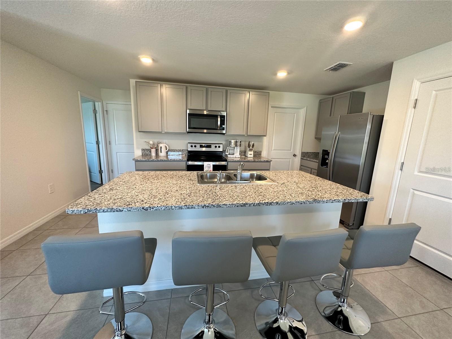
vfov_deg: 85.7
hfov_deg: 102.1
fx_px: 183
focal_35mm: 14
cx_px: 226
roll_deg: -1.9
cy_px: 170
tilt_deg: -11.7
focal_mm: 2.22
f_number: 2.2
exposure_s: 1/120
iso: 250
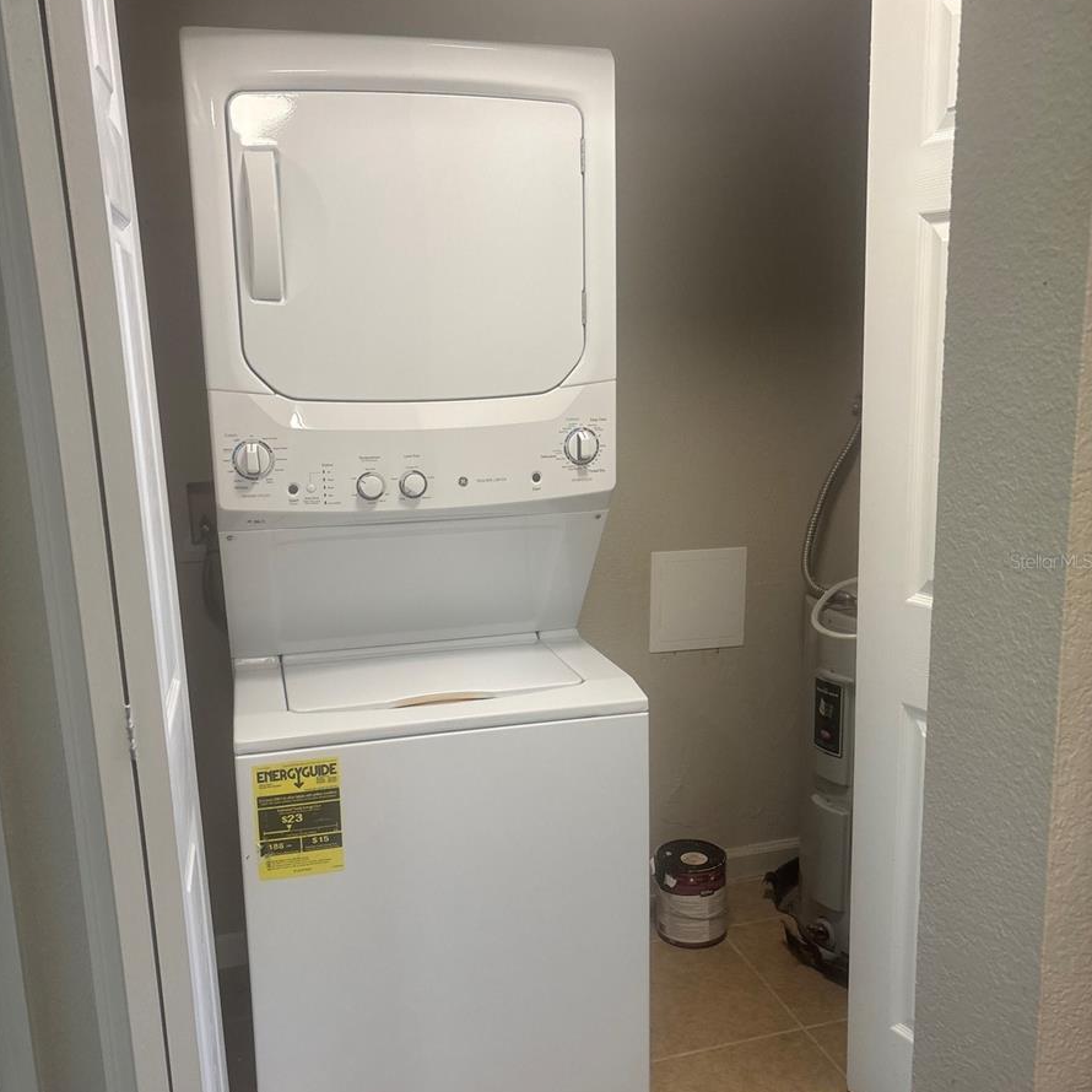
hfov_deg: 52.5
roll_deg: +1.6
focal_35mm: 31
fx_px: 1106
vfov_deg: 52.5
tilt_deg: -11.0
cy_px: 561
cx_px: 545
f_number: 1.6
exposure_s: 1/60
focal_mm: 5.96
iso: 80
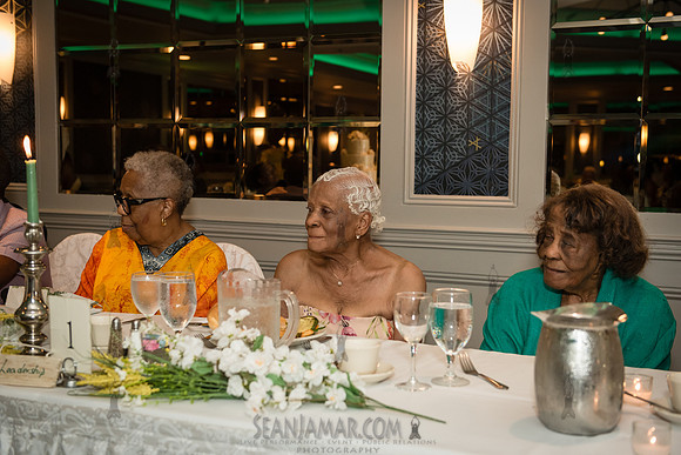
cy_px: 228
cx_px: 340
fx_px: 984
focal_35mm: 52
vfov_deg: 26.0
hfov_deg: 38.2
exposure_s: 1/200
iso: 1600
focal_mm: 52
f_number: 3.5
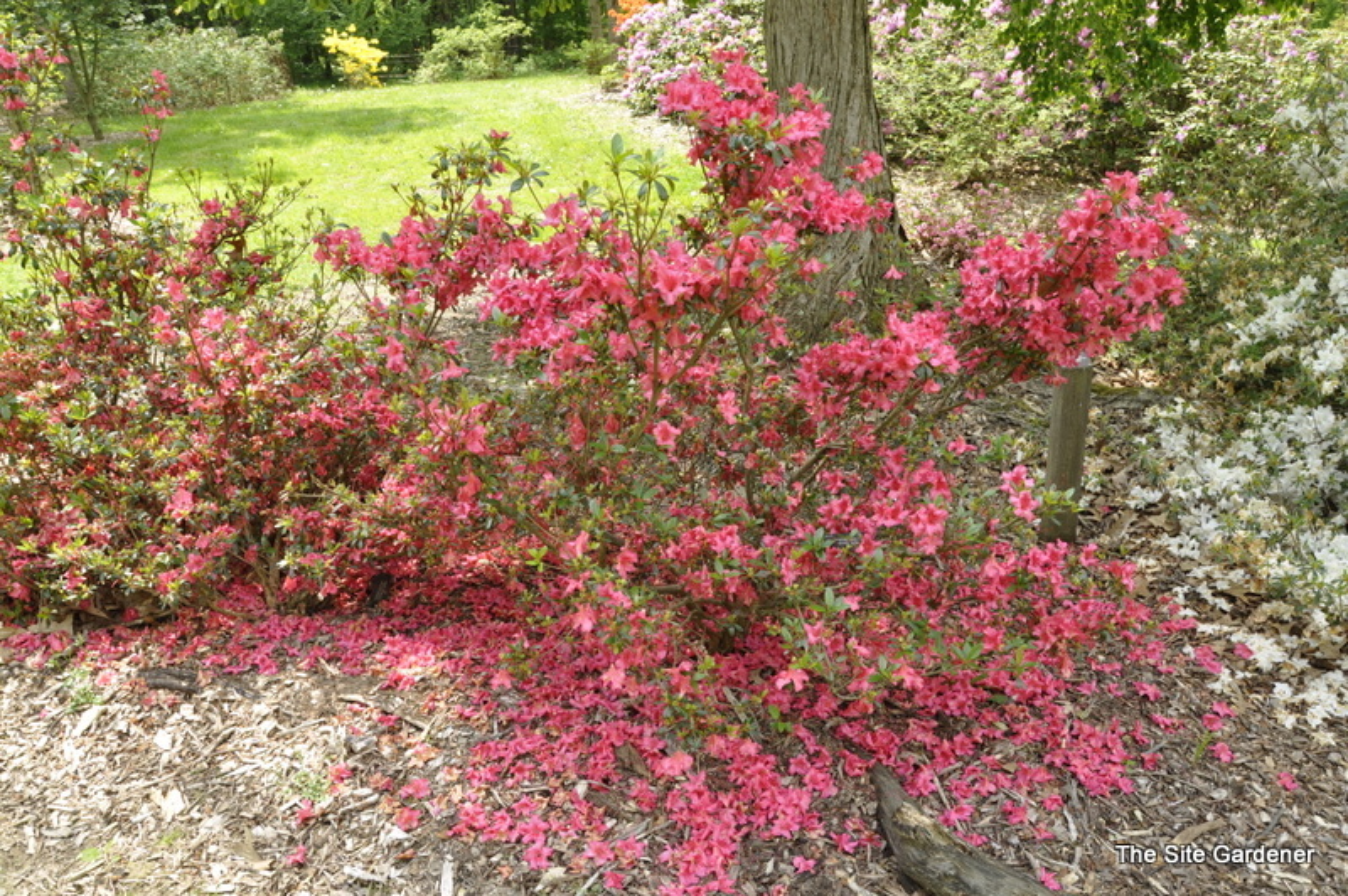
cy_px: 448
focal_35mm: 27
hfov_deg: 67.4
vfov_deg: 47.9
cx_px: 674
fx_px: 1010
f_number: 9.5
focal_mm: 18
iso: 200
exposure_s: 1/90
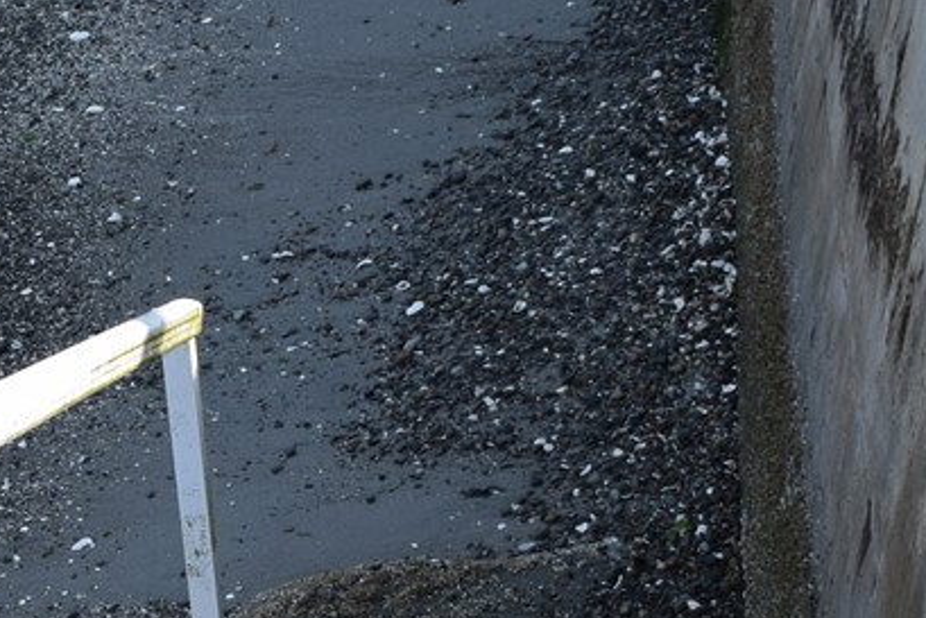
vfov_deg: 12.1
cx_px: 185
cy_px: 606
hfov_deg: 18.1
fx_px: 2882
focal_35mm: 112
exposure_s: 1/160
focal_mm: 18
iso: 100
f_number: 6.3
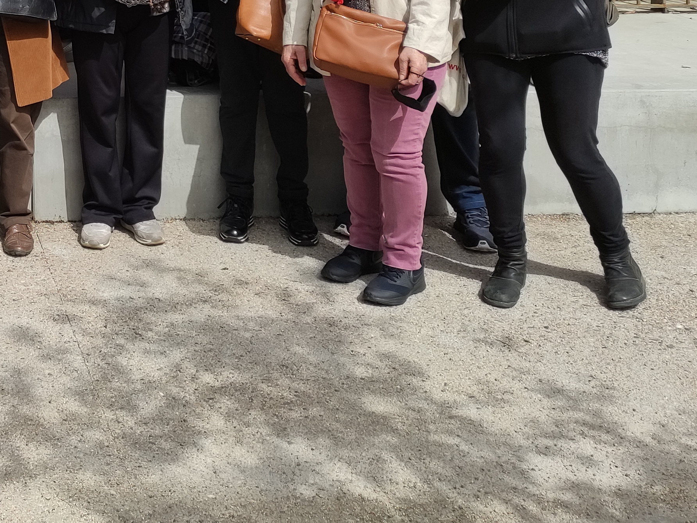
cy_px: -151
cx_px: -48
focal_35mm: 65
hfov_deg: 27.5
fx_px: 1309
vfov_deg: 20.7
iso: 50
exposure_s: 1/1338
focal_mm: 5.43
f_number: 1.89
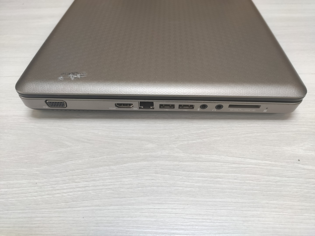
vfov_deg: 53.1
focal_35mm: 26
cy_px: 118
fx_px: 237
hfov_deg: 67.3
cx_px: 158
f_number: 1.75
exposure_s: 1/50
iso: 310
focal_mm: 4.77
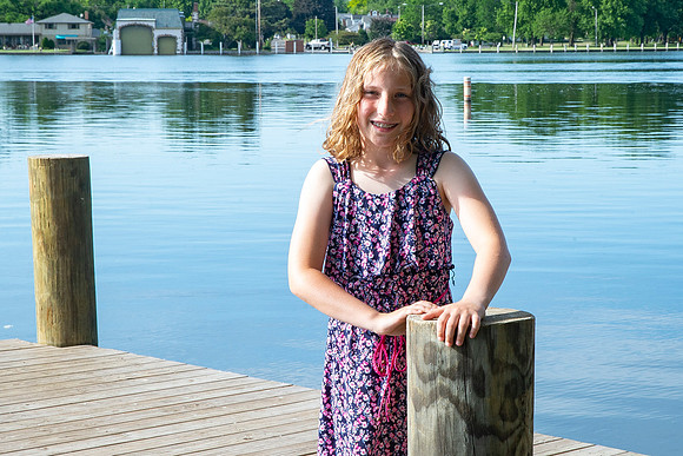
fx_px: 1944
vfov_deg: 13.4
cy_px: 209
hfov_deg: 19.9
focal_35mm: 102
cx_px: 376
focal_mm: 70
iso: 800
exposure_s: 1/200
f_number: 20
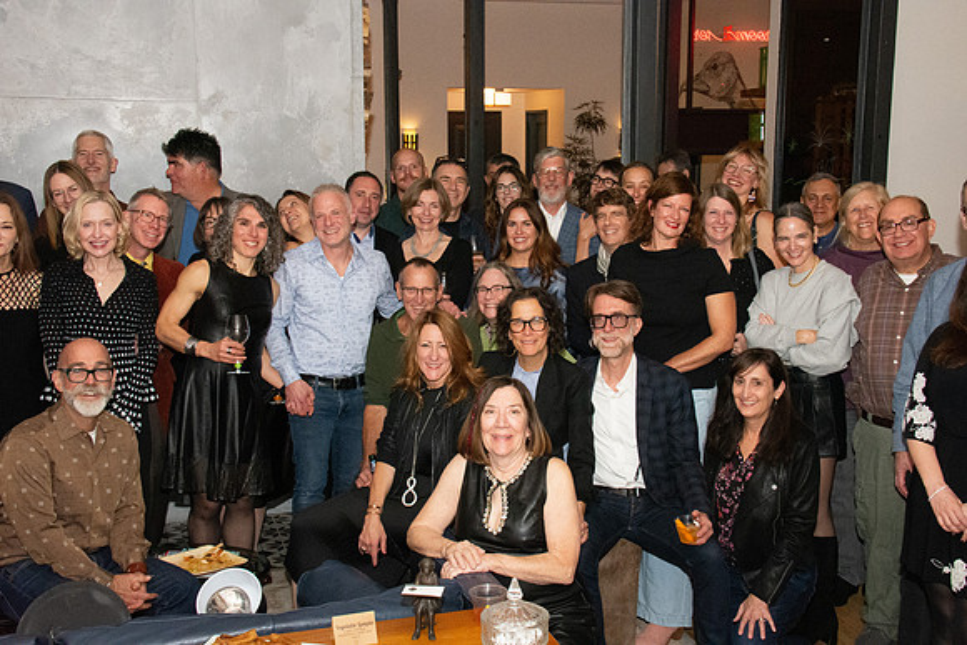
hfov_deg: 41.1
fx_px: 1290
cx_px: 484
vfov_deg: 28.1
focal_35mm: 48
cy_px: 322
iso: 5000
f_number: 9
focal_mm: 32
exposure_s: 1/125
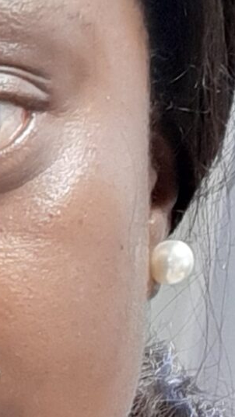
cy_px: 583
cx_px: -173
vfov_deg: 12.8
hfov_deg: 7.3
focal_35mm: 161
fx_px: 1784
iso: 250
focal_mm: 3.75
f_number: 2
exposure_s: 1/25
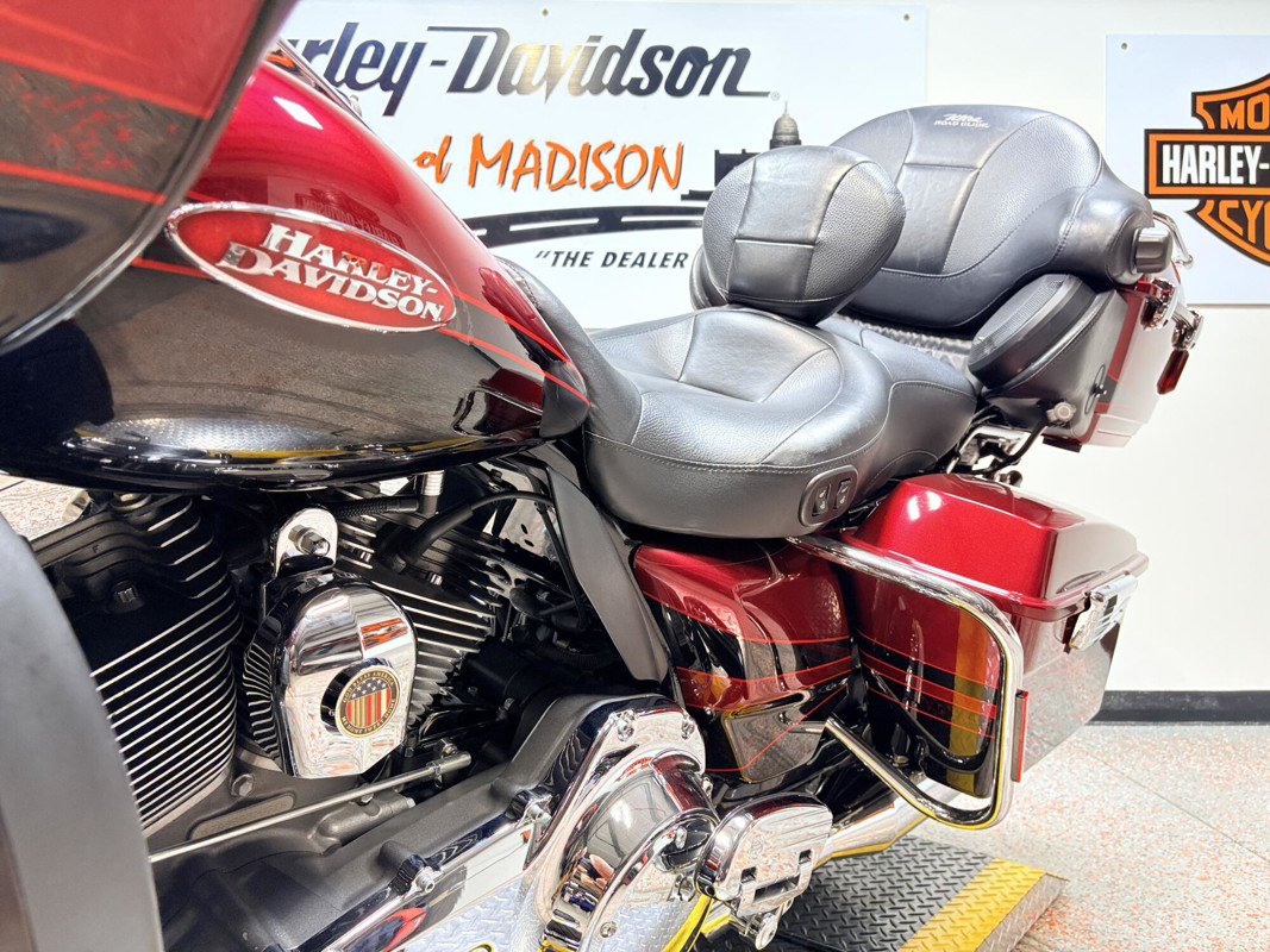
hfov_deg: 67.3
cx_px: 635
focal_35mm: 26
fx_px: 954
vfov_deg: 53.1
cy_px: 476
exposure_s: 1/120
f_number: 1.6
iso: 125
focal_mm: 5.96
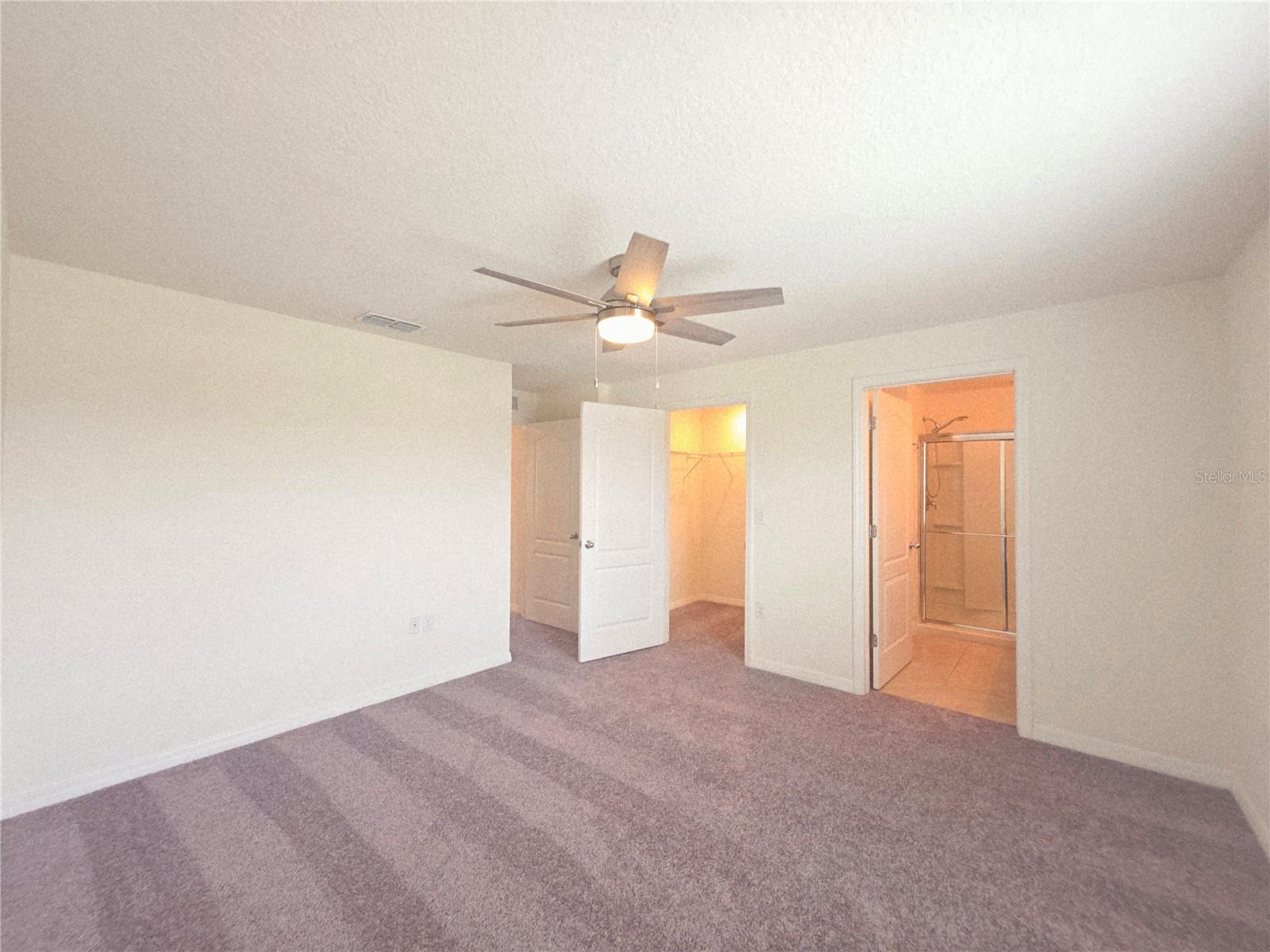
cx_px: 635
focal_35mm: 13
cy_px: 476
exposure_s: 1/60
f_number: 1.9
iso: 160
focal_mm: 2.2
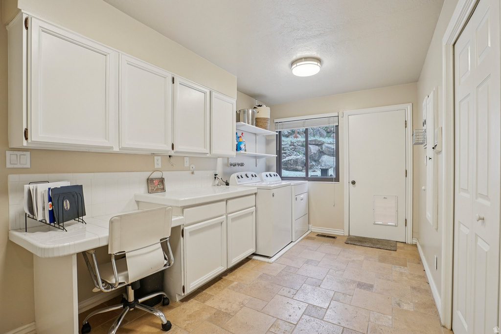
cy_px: 167
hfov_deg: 96.7
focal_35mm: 16
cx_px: 250
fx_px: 223
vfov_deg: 73.8
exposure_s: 1/15
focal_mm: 16
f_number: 8
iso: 400
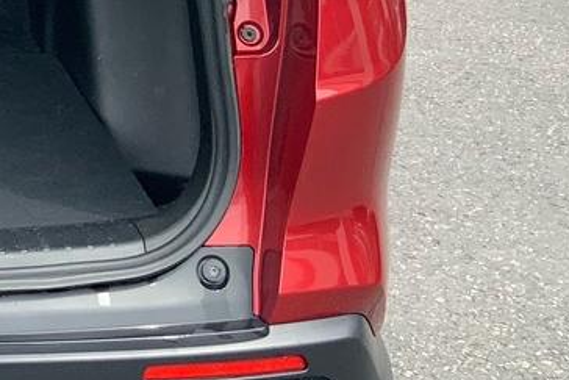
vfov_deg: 12.6
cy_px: -78
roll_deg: -2.7
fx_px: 1676
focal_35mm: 106
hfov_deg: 17.2
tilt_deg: -12.6
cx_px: -313
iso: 16
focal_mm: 3
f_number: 1.8
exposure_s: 1/627
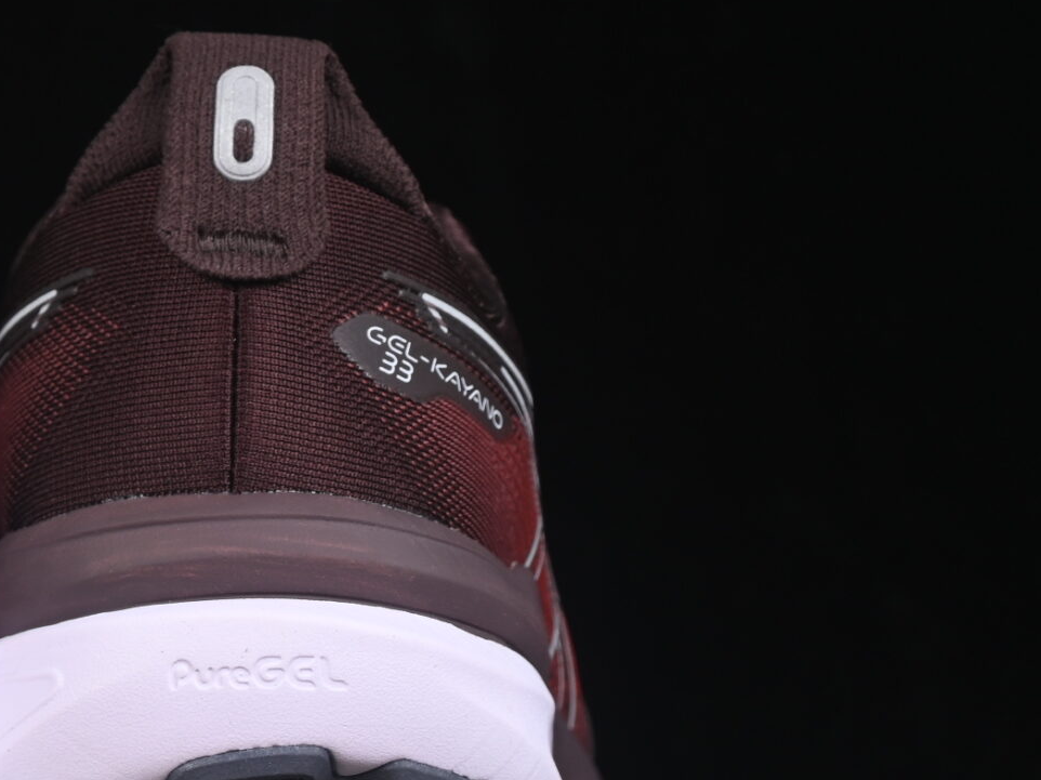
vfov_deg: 7.7
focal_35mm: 192
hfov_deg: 10.2
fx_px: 5773
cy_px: 285
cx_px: -48
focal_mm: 50
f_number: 6.3
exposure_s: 1/60
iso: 160
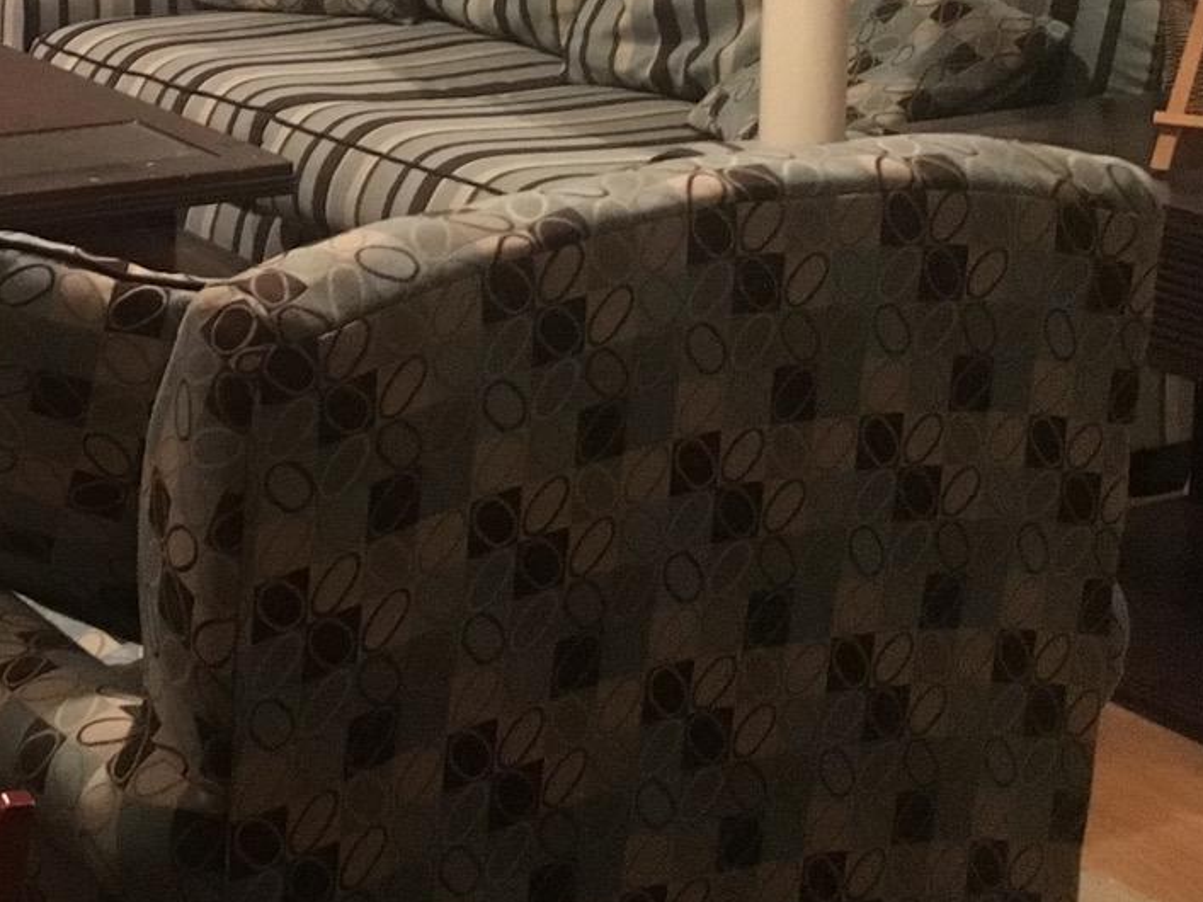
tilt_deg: -7.9
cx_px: -150
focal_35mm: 84
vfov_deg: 16.8
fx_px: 2919
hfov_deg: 21.9
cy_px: -199
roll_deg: +0.2
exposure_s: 1/15
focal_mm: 4.15
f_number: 2.2
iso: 320
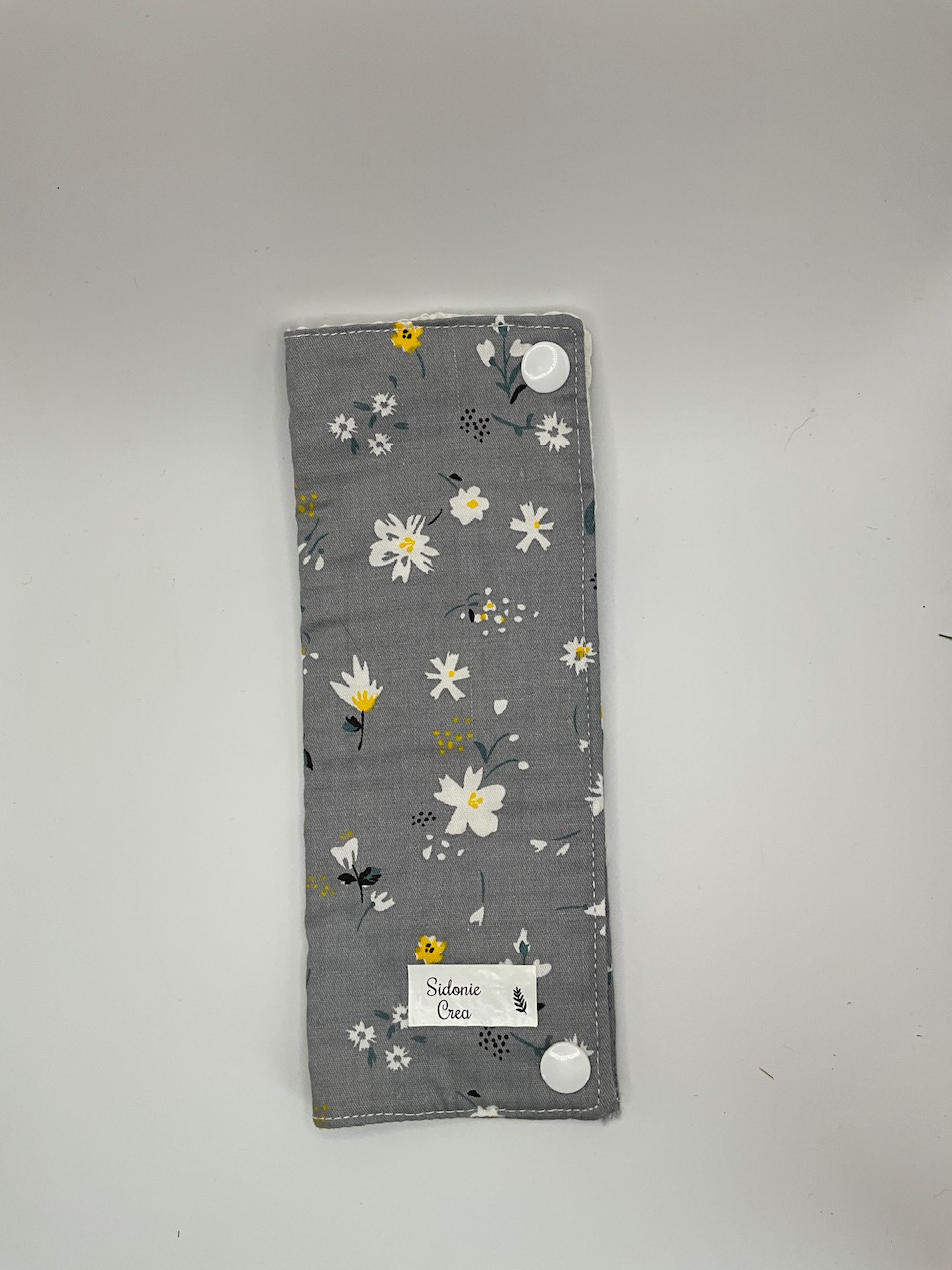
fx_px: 1063
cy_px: 635
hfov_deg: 48.2
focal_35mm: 29
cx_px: 476
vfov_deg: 61.7
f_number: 1.8
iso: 25
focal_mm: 3
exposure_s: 1/403
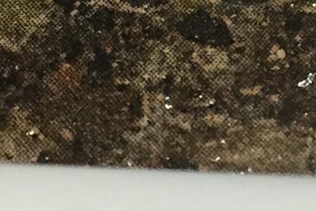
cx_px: 295
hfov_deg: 10.7
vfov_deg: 7.2
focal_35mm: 191
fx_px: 1677
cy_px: 0
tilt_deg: -51.8
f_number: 2.2
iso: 125
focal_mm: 4.15
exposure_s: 1/30
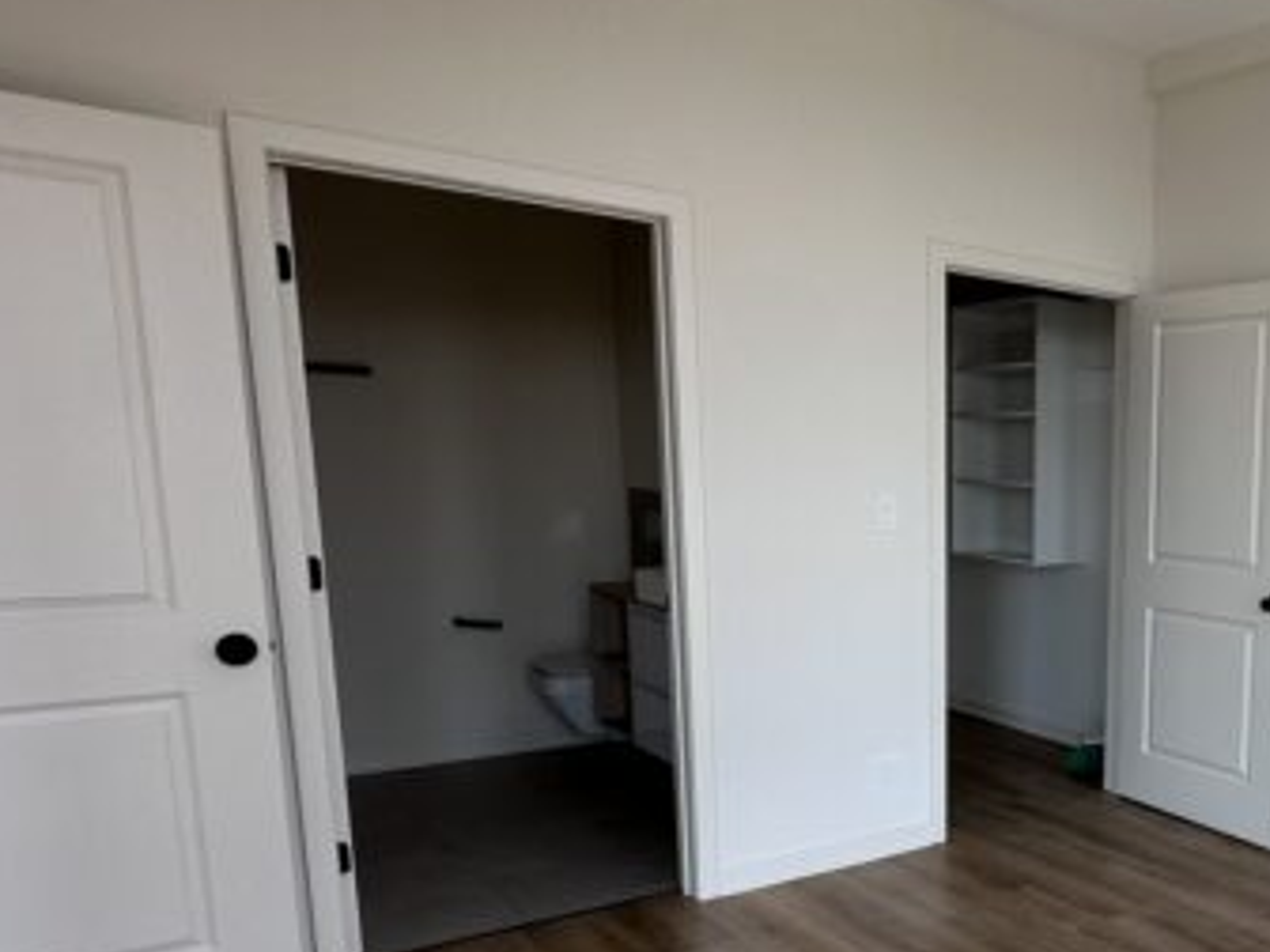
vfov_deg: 43.3
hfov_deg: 49.8
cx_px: 1168
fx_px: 1174
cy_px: 669
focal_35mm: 32
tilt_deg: -8.8
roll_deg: -3.1
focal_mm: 2.22
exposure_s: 1/212
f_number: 2.2
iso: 40
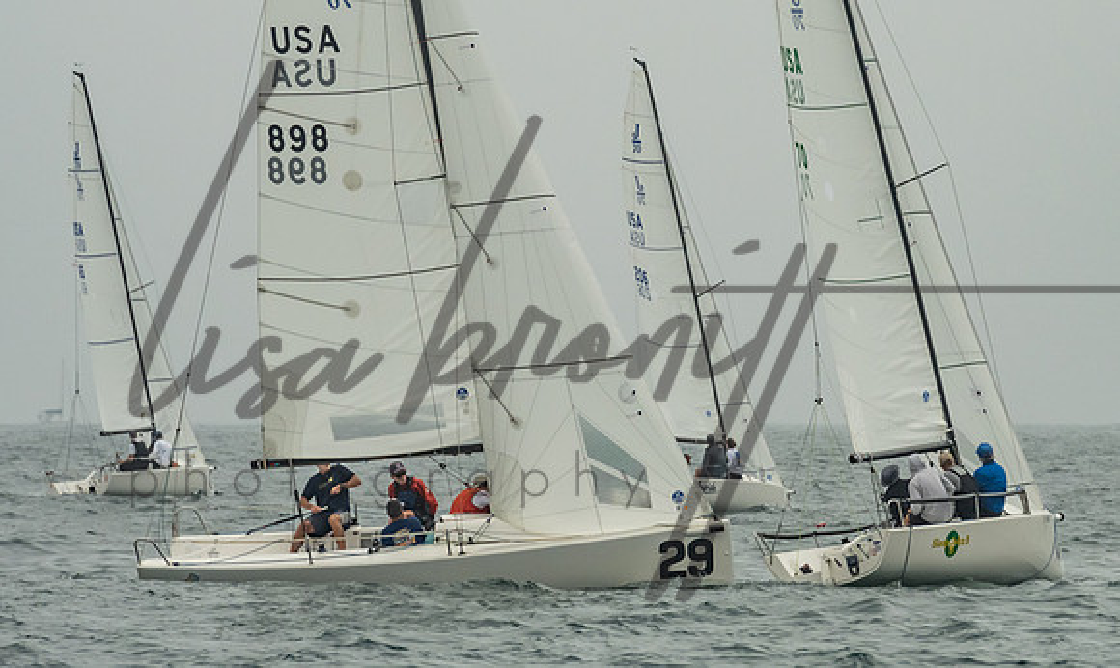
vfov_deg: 3.9
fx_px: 9907
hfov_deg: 6.5
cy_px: 191
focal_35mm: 329
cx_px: 612
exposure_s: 1/2500
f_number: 9
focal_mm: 200
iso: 800
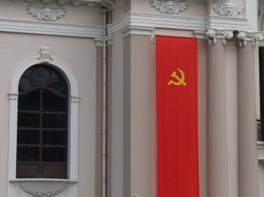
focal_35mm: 154
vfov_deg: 9.6
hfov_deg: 12.7
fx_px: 1171
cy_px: -4
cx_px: 260
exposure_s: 1/320
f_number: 9
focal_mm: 31
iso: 100
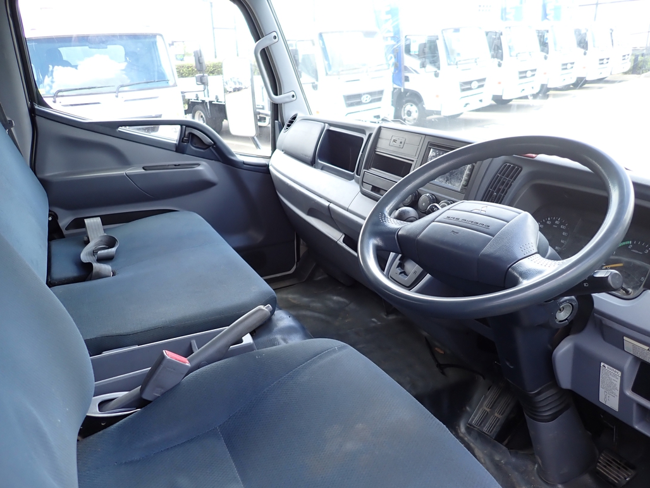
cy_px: 244
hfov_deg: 69.4
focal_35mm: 25
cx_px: 325
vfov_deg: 54.9
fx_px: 469
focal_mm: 4.5
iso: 100
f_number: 2
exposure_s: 1/125
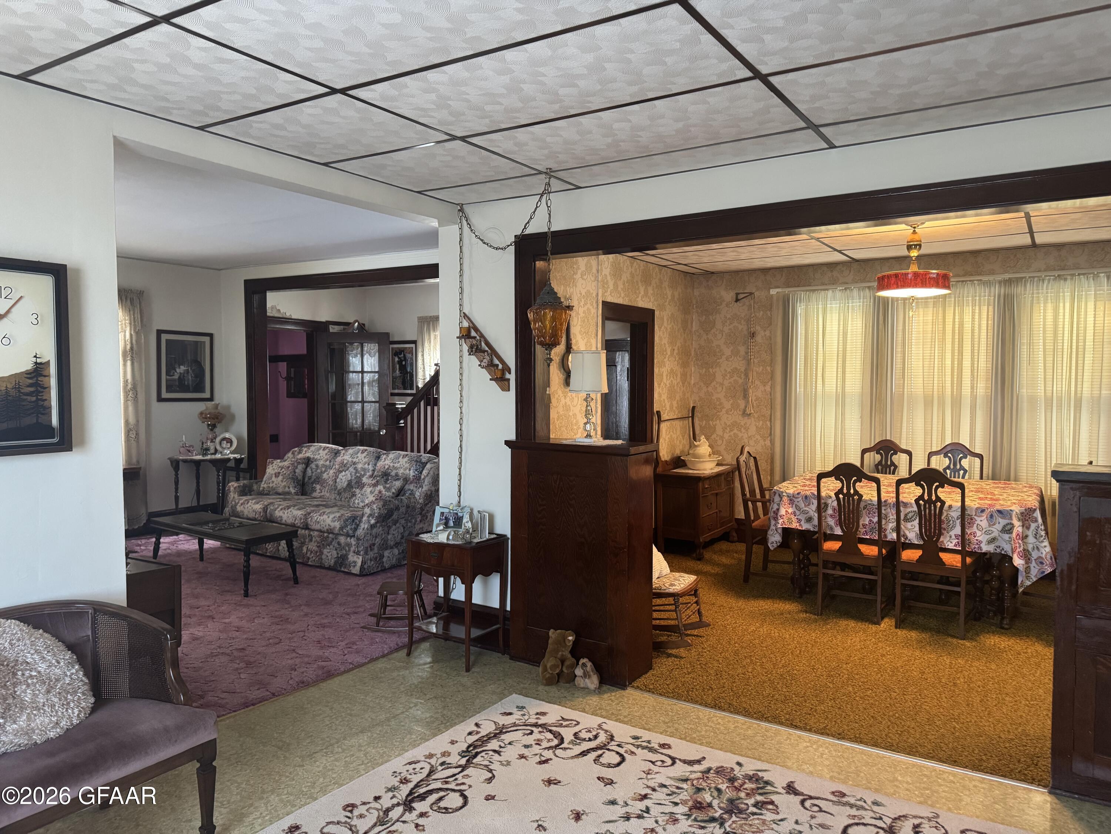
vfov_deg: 56.8
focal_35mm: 24
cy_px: 417
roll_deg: -0.3
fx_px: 770
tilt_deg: -2.7
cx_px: 556
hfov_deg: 71.6
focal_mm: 6.76
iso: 640
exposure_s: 1/60
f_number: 1.78
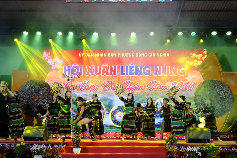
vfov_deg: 30.5
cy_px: 79
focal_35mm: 44
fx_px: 290
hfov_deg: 44.5
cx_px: 118
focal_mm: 29.2
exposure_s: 1/100
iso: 800
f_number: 4
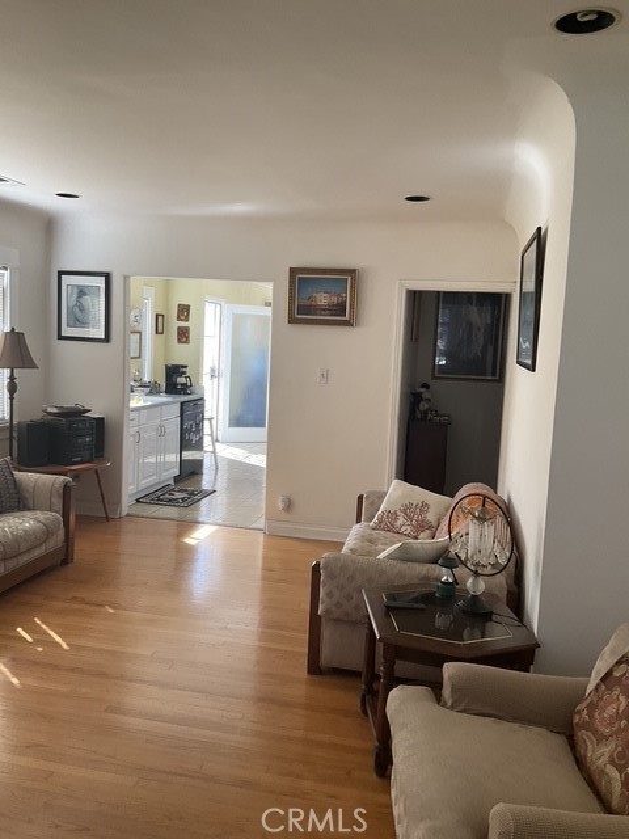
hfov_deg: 48.2
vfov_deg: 61.7
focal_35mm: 29
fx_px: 703
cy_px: 420
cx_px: 314
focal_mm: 3
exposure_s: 1/94
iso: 64
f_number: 1.8
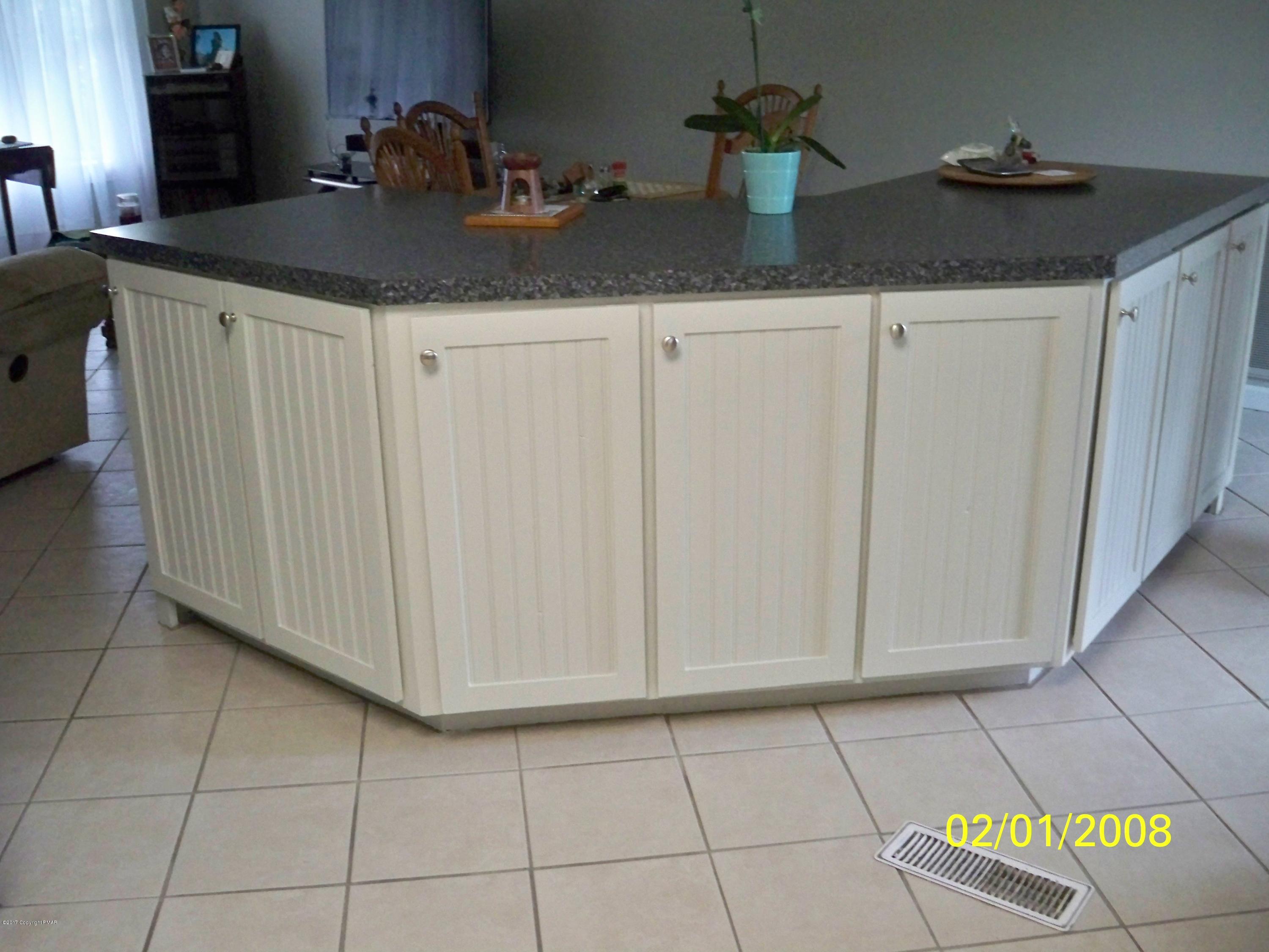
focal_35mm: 35
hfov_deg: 52.6
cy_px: 476
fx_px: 1283
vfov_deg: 40.7
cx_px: 634
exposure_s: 1/60
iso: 500
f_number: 3.1
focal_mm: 6.3
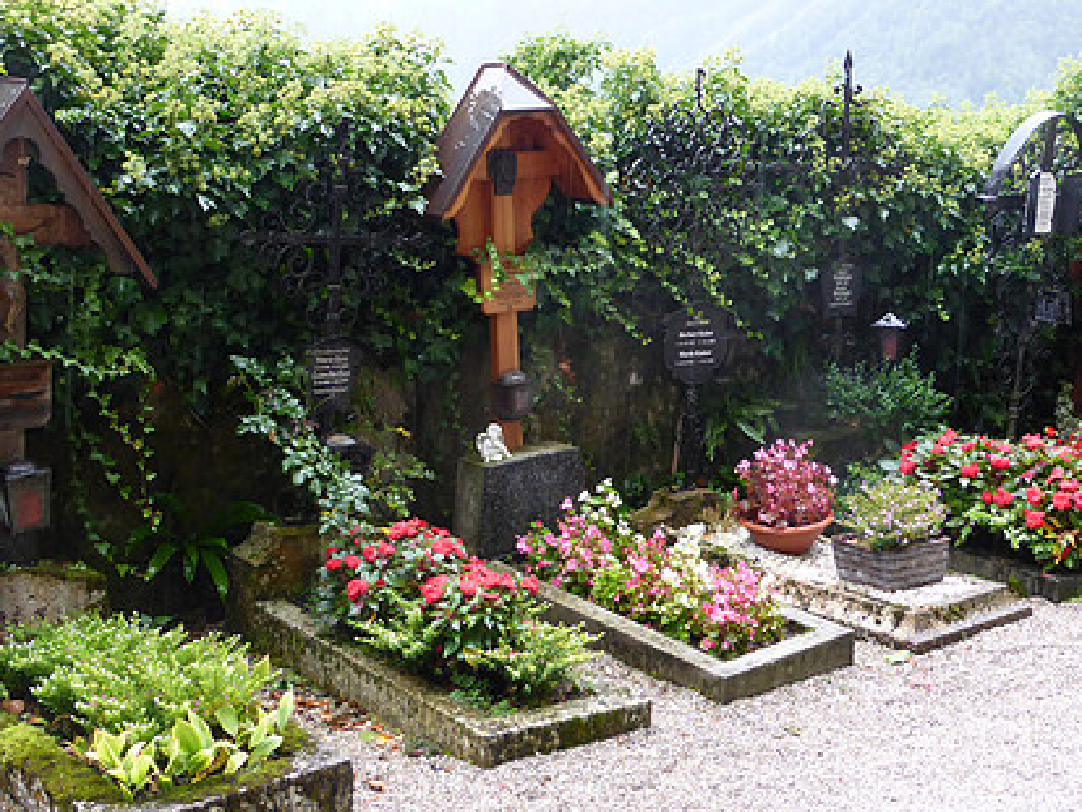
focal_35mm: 49
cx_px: 580
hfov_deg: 38.9
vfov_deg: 29.7
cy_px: 369
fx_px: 1532
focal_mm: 6.1
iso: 250
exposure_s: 1/60
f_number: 3.7
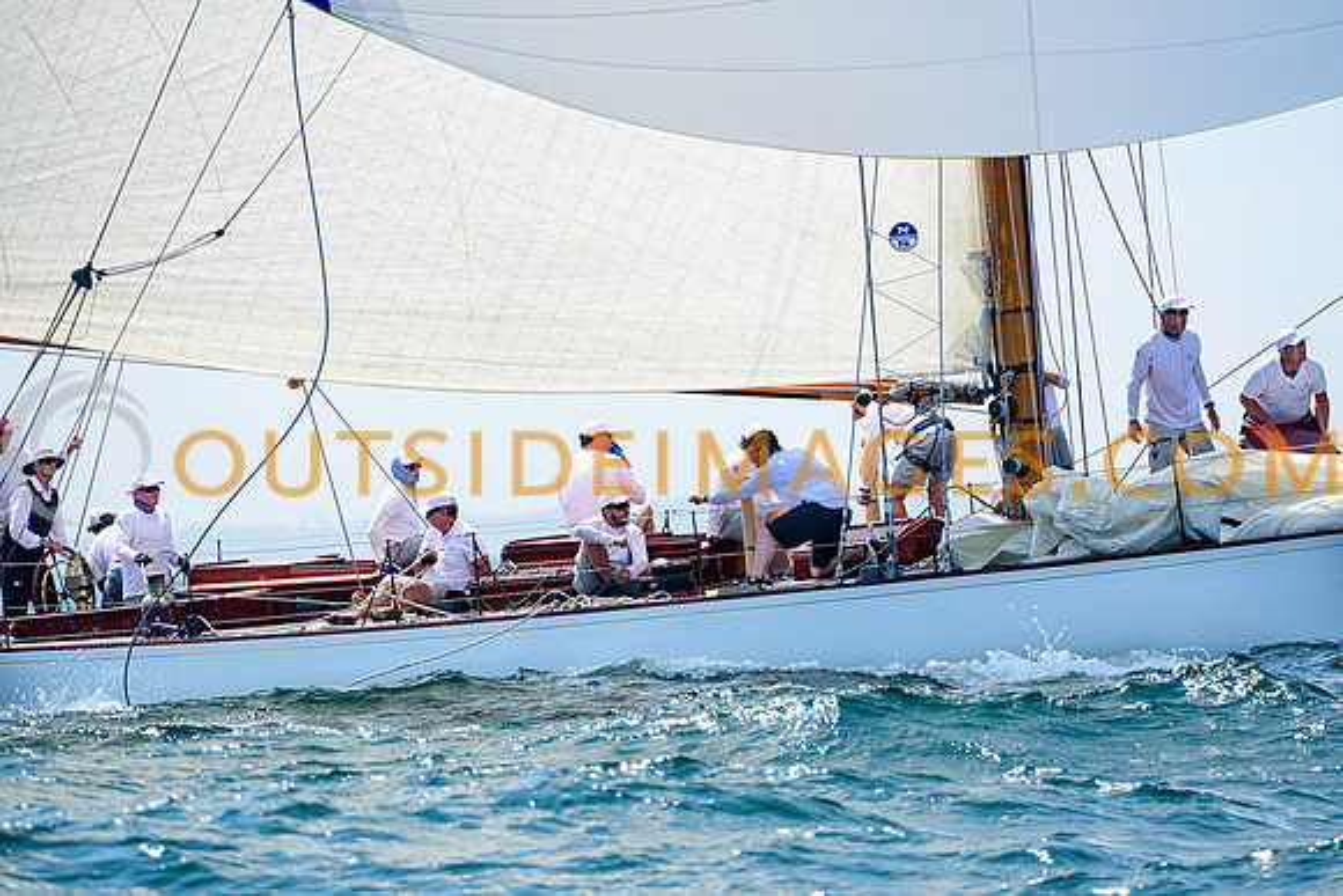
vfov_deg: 3.1
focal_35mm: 450
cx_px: 672
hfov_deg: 4.6
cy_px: 448
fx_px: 16791
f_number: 5
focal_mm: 300
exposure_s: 1/3200
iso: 400
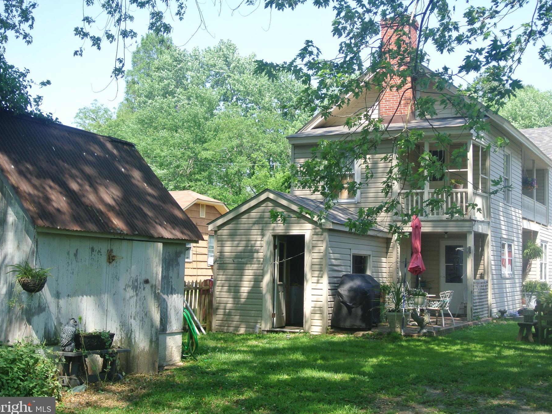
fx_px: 734
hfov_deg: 41.2
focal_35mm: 46
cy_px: 209
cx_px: 301
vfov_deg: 31.5
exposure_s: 1/250
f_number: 4.2
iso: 100
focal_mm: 15.7
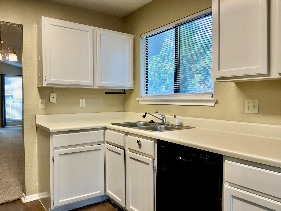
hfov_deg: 65.3
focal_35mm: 27
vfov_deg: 51.4
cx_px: 140
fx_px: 219
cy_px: 106
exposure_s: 1/60
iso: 40
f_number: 1.8
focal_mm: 3
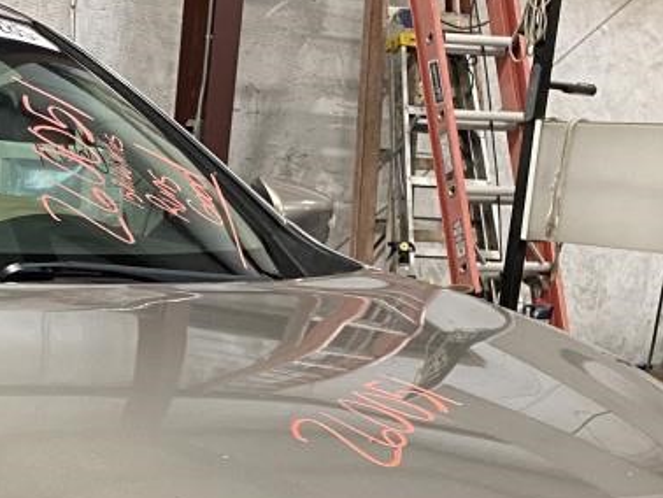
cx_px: 21
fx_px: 1687
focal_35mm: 88
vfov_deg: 15.9
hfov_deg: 21.6
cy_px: 663
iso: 250
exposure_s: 1/60
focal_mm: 4.25
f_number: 1.8
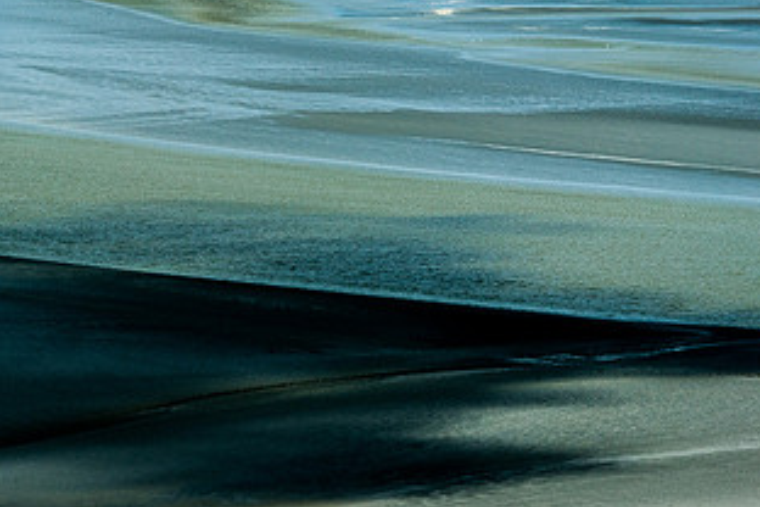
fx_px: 5298
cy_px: 200
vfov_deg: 5.5
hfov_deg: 8.2
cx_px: 119
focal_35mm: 251
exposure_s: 1/1250
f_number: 8
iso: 200
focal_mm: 135
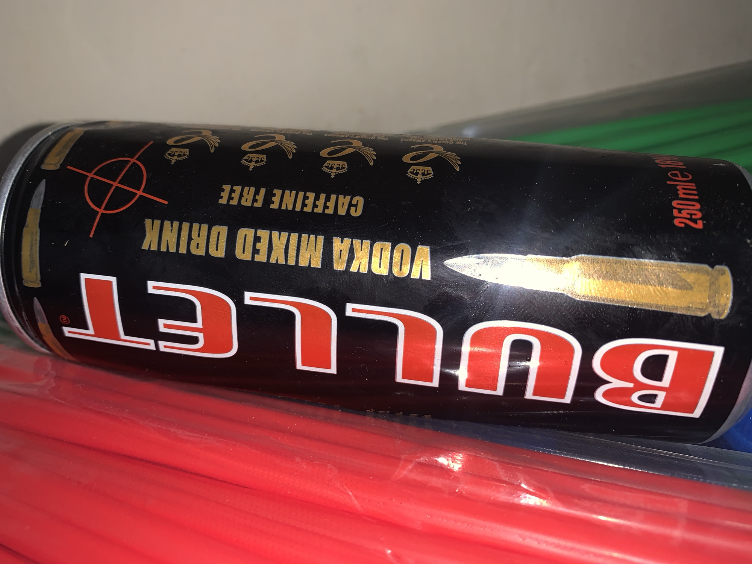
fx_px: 565
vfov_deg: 53.1
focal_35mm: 26
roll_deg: +8.3
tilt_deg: -30.5
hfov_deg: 67.3
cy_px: 282
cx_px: 376
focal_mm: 4.25
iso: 25
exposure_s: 1/12
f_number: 1.8
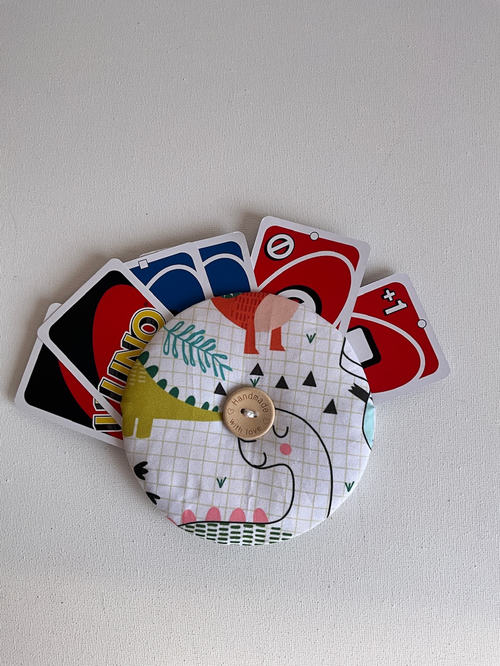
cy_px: 333
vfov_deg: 61.7
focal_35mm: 29
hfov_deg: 48.2
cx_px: 250
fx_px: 559
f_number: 1.8
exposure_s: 1/465
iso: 25
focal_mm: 3
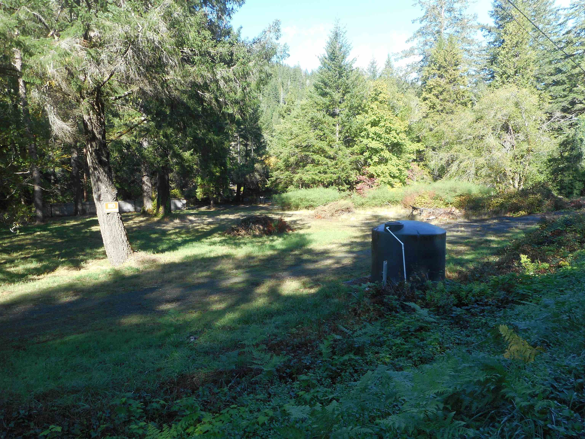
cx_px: 292
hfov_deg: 69.4
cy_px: 220
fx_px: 422
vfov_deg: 54.9
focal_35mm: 25
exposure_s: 1/125
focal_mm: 4.5
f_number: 3.7
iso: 80
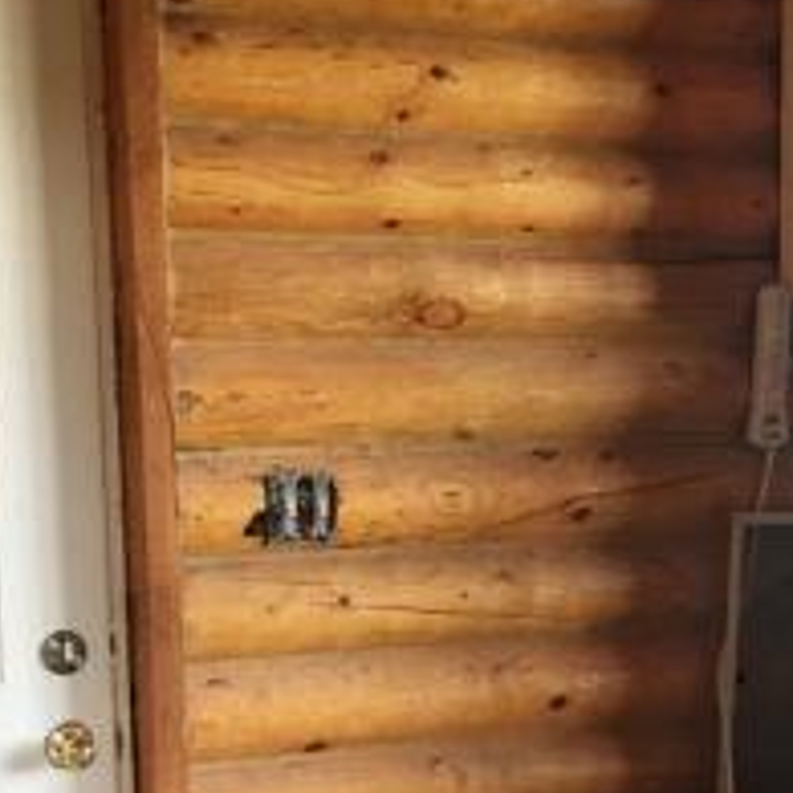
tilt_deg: -10.4
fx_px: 2177
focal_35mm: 84
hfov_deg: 20.4
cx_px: 630
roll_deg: +1.2
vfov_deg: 20.1
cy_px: 781
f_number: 2.2
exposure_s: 1/15
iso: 40
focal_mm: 4.15
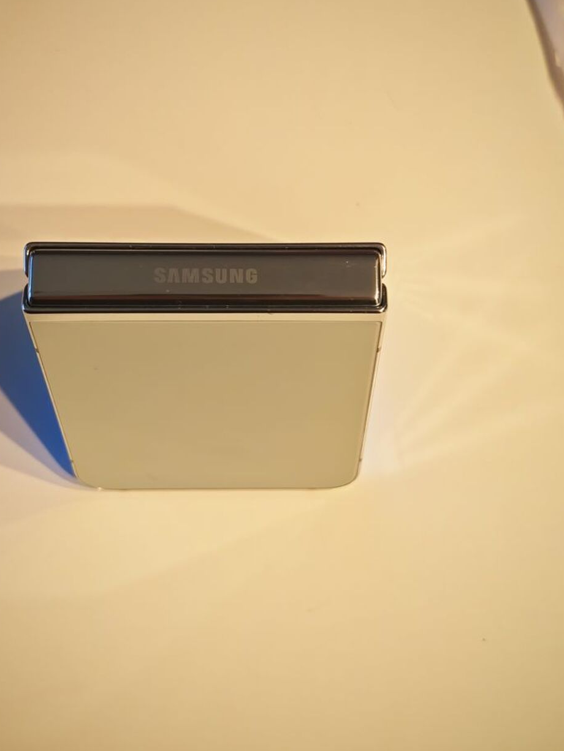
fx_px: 1086
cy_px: 351
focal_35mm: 50
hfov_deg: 29.1
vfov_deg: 38.2
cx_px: 269
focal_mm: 5.4
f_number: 1.6
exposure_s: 1/50
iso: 320
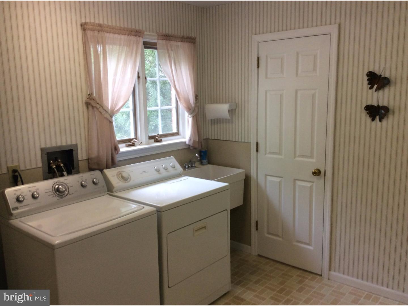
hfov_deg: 56.8
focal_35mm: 32
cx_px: 204
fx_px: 377
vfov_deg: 44.2
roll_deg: +1.4
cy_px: 153
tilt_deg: -10.3
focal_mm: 3.3
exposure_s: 1/24
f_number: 2.4
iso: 50
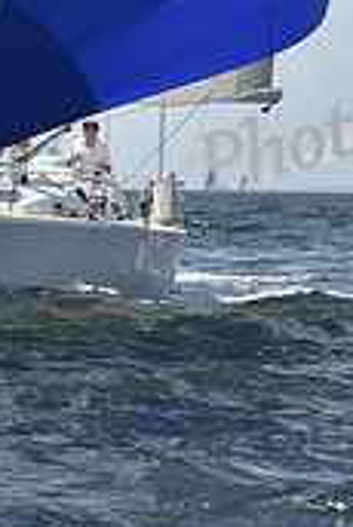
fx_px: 4858
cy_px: -313
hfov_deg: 4.2
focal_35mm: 331
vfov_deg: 6.1
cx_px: 41
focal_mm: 98
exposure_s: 1/1250
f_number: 10
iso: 320
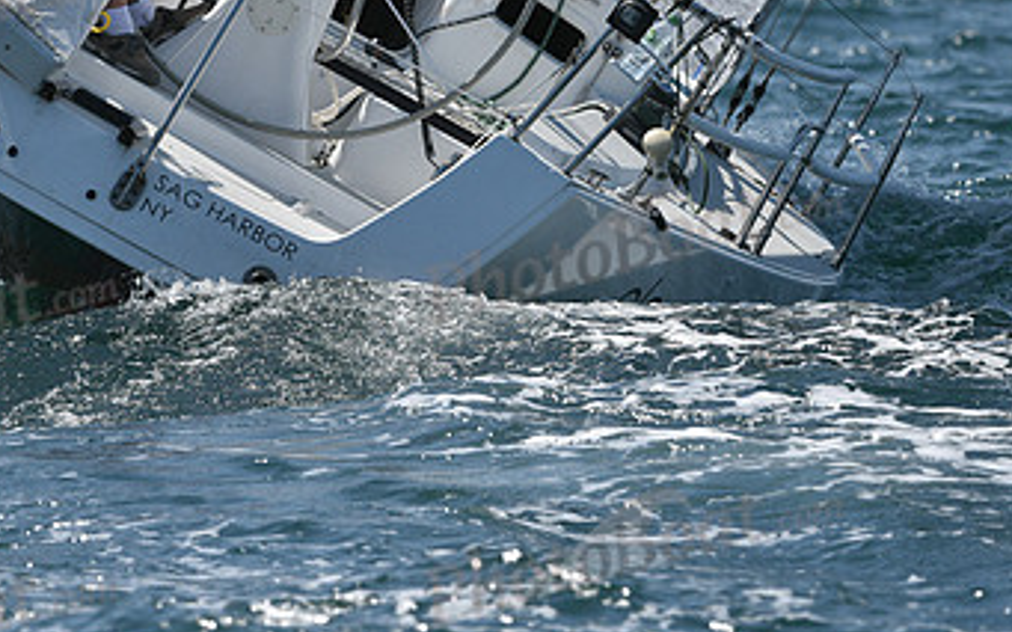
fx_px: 13871
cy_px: 135
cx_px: 273
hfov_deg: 4.2
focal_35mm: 503
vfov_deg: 2.6
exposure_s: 1/1600
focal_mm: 290
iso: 320
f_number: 8
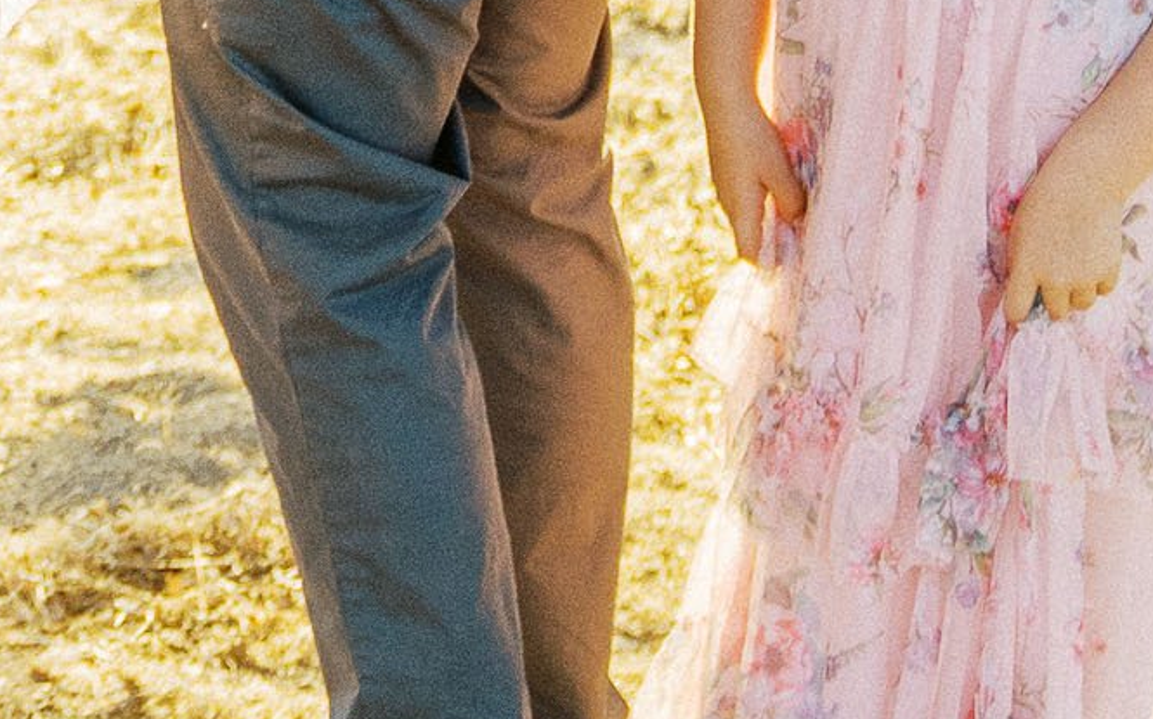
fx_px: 5779
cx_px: 113
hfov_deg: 11.3
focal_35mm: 184
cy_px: -1421
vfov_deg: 6.5
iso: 400
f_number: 2.8
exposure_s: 1/1600
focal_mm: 32
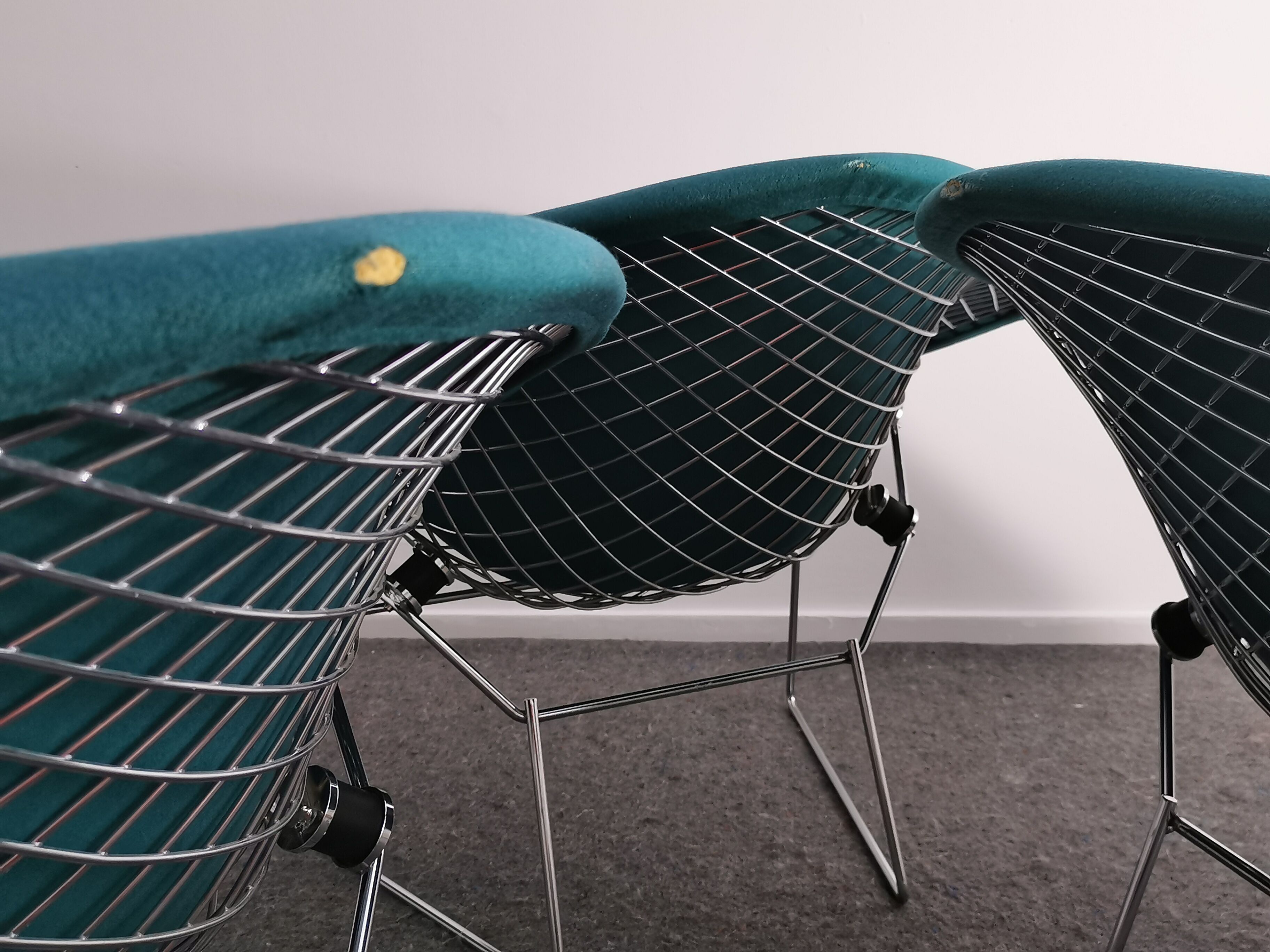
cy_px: 476
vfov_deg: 38.7
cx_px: 635
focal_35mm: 37
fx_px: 1357
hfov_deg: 50.1
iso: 200
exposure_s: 1/50
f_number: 1.8
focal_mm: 5.58
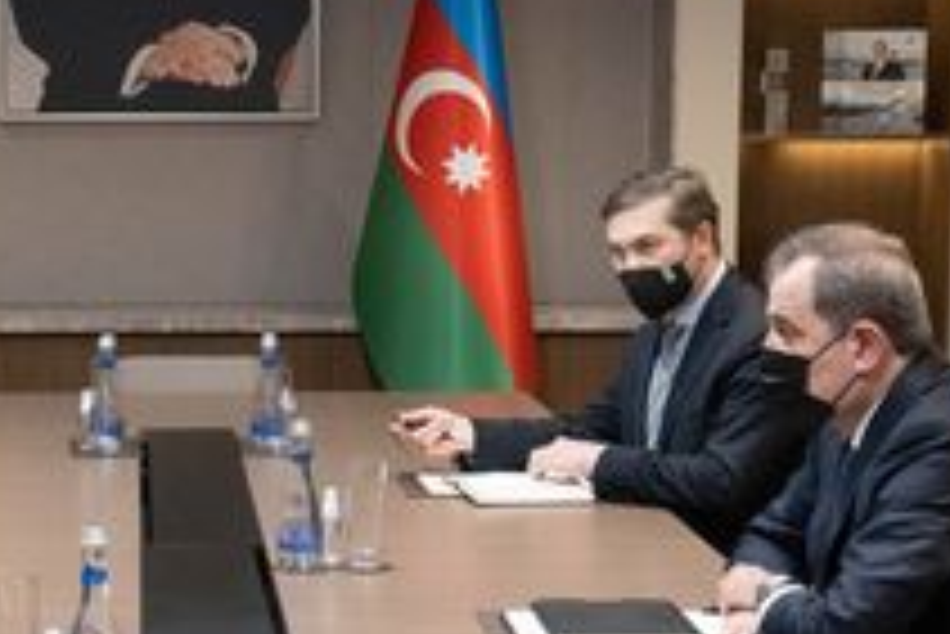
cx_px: 185
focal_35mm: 96
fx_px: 2545
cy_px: 461
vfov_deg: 14.2
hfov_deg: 20.9
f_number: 4.2
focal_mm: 23
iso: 2800
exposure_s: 1/125
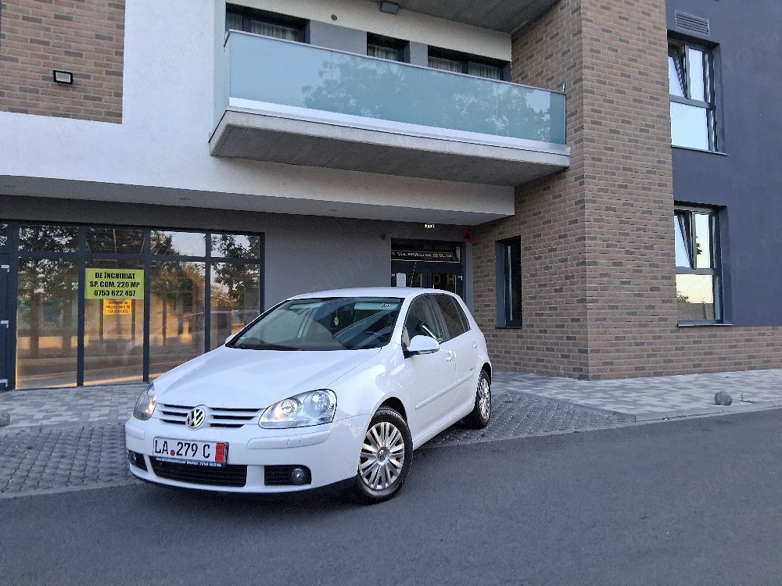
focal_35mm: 26
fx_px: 587
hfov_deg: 67.3
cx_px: 391
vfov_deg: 53.1
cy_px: 293
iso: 100
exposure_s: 1/100
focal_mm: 3.98
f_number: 1.8
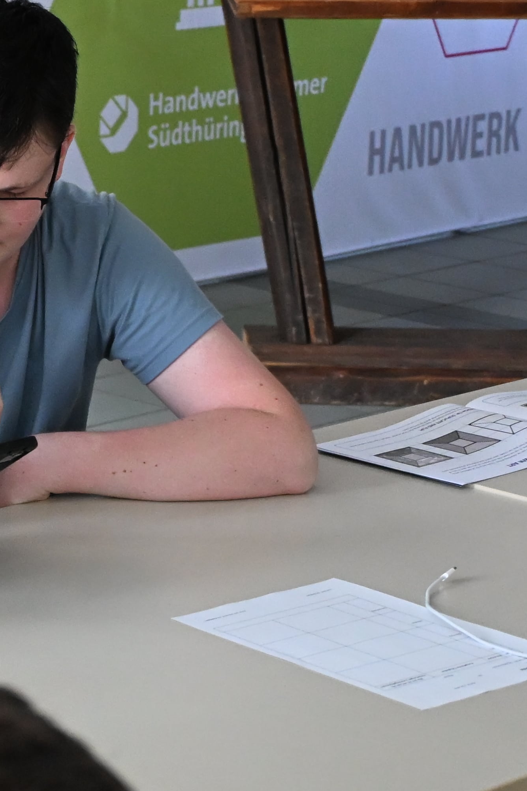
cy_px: 386
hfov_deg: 10.2
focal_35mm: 129
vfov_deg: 15.8
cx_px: -316
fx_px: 2841
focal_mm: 31
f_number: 4
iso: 2800
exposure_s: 1/200
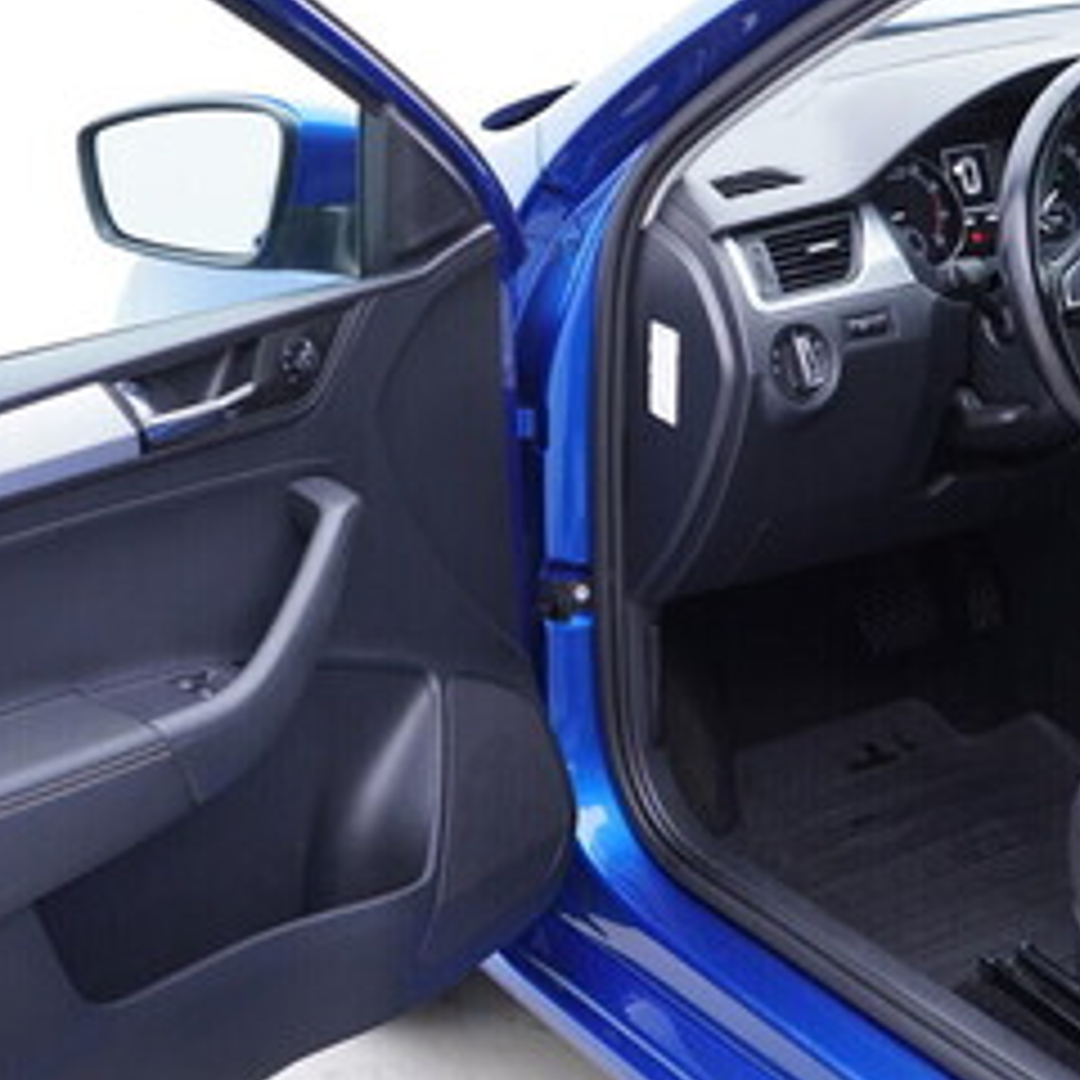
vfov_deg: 24.7
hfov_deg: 24.6
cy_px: 551
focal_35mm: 70
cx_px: 688
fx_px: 2471
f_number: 2.8
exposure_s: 1/40
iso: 200
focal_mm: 24
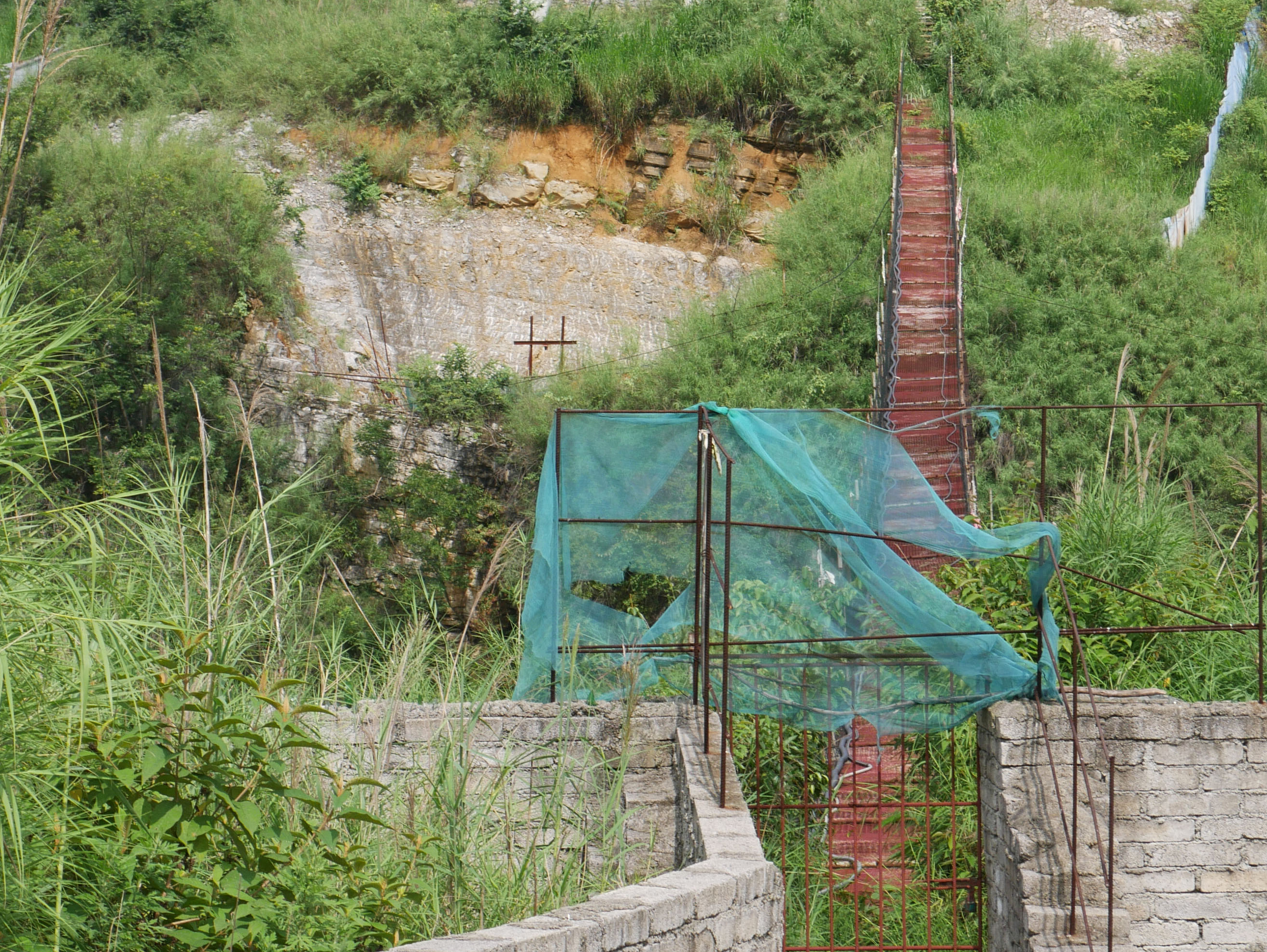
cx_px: 683
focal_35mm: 112
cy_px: 282
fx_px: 4101
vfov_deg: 13.2
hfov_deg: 17.6
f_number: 9
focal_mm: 32
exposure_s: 1/320
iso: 200
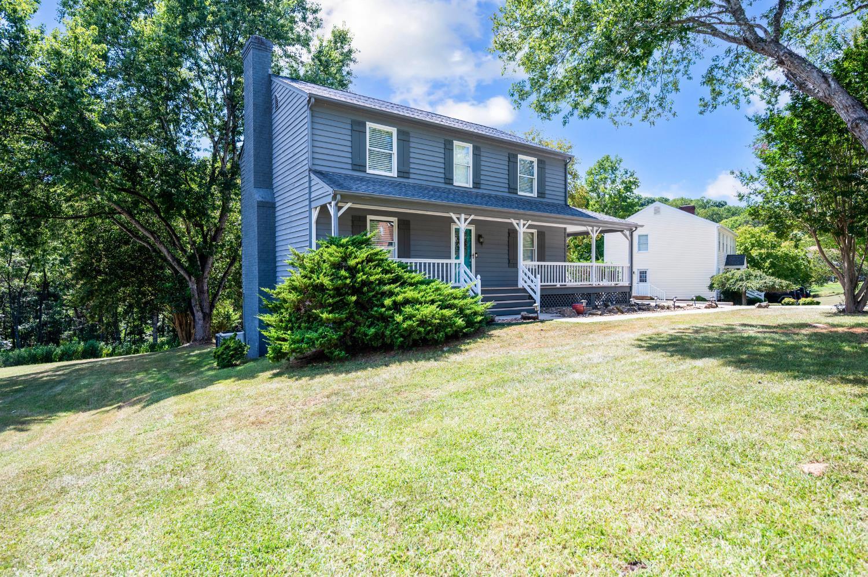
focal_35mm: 19
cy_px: 288
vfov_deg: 64.4
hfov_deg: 87.0
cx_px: 434
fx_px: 458
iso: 800
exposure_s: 1/2000
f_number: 4
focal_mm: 19
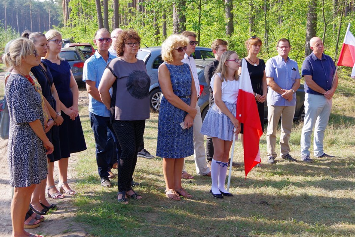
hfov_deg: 35.0
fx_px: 562
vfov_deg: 23.8
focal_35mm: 57
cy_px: 96
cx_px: 190
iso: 200
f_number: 7.1
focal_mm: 31
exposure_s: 1/160
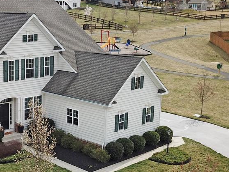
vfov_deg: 21.9
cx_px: 33
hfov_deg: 28.1
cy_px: 104
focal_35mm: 67
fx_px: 443
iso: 100
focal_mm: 4.73
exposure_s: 1/1156
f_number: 2.2
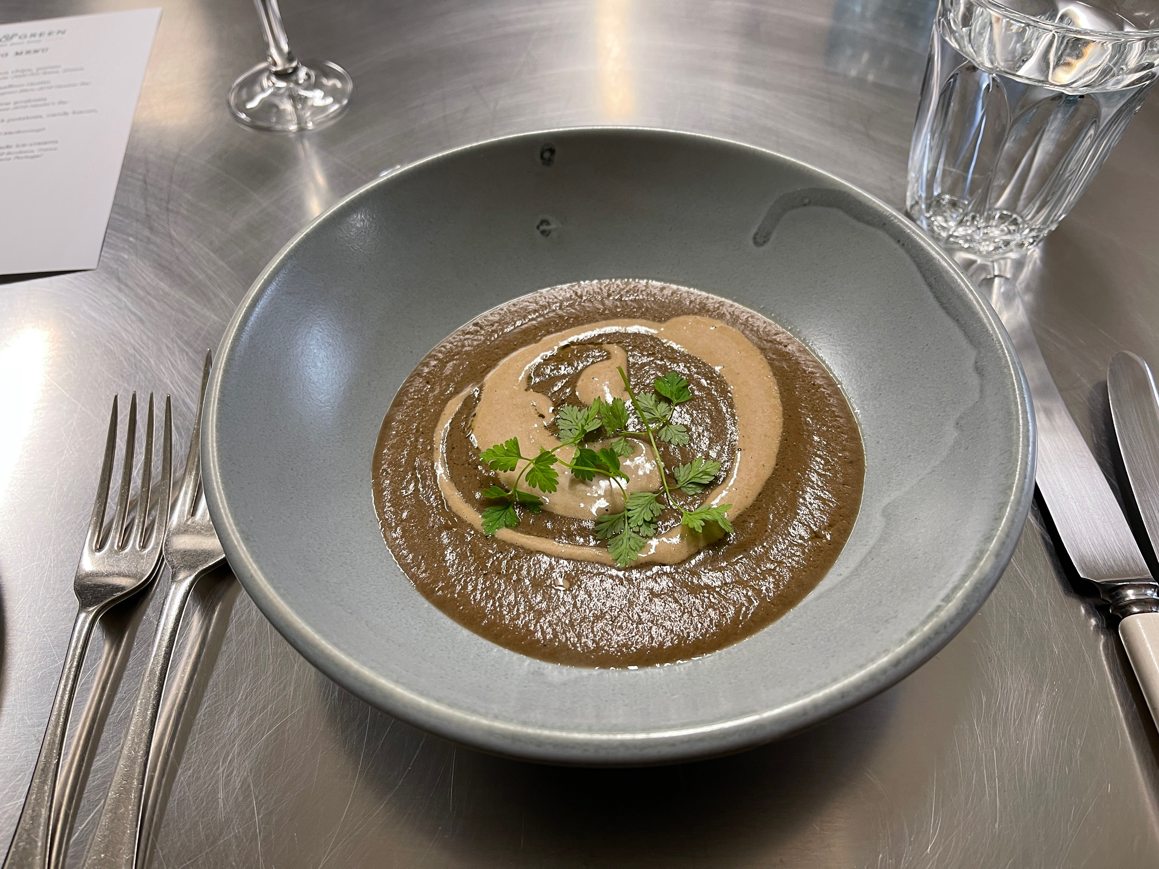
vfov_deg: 53.1
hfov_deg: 67.3
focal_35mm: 26
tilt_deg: -51.4
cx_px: 580
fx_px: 871
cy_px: 434
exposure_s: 1/50
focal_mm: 5.1
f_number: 1.6
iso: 80
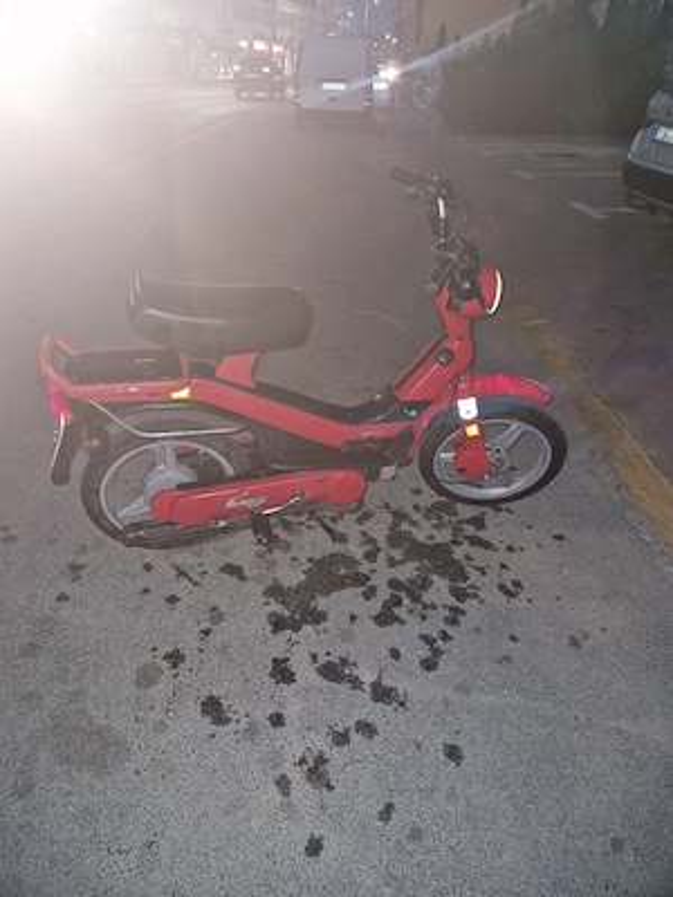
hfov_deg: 58.9
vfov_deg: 73.9
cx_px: 336
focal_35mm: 23
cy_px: 448
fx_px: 596
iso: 800
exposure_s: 1/25
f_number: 1.8
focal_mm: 5.4
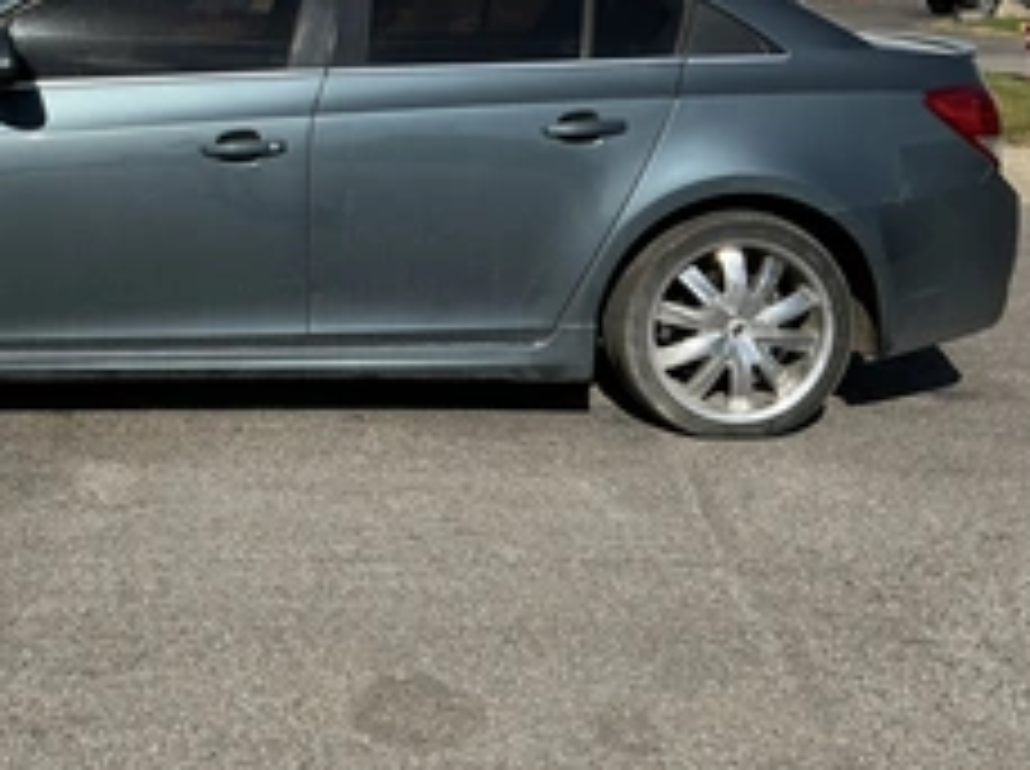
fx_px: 1456
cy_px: 180
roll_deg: -0.2
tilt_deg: -7.1
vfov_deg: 29.1
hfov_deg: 38.1
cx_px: 270
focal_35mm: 49
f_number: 1.8
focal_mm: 3
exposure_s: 1/2538
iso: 25
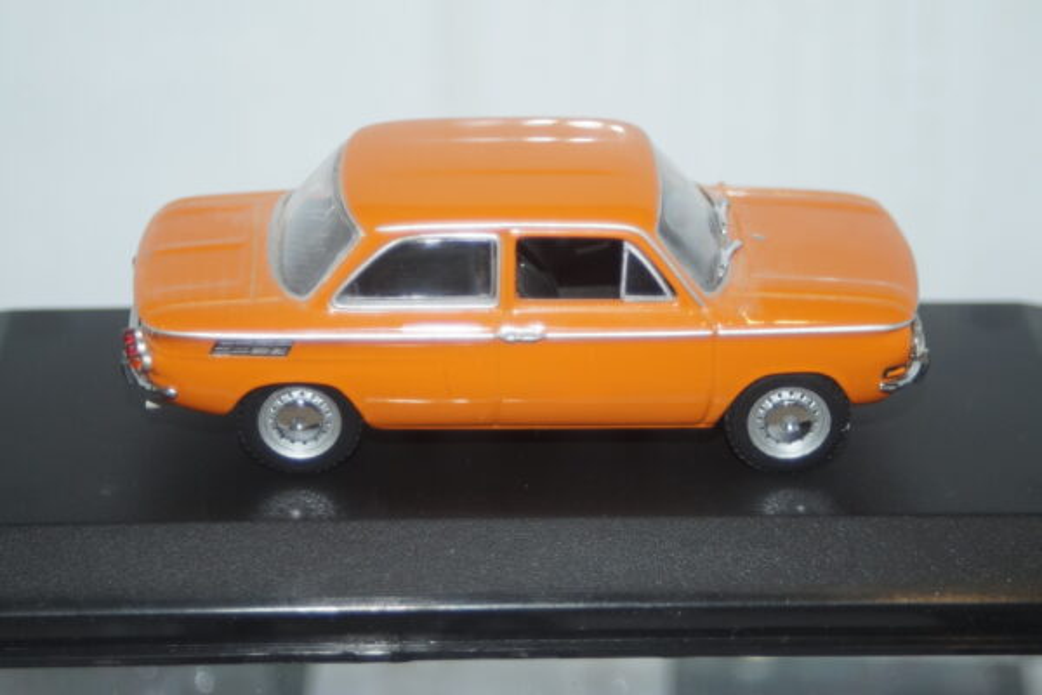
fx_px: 3473
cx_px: 521
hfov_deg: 17.1
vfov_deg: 11.4
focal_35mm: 120
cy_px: 348
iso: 400
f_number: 5.6
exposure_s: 1/60
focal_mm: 80
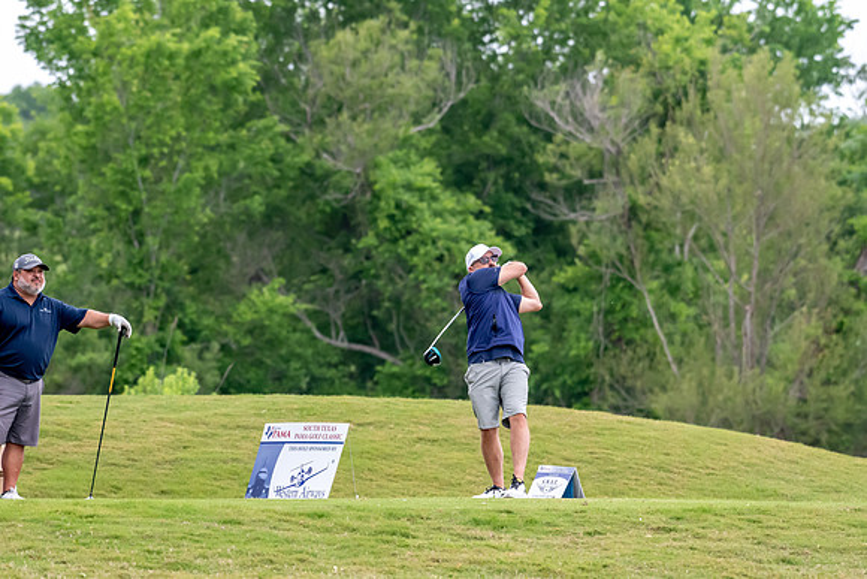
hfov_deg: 5.1
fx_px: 9756
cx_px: 434
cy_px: 290
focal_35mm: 405
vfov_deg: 3.4
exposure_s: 1/2000
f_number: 5.6
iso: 2500
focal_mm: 270
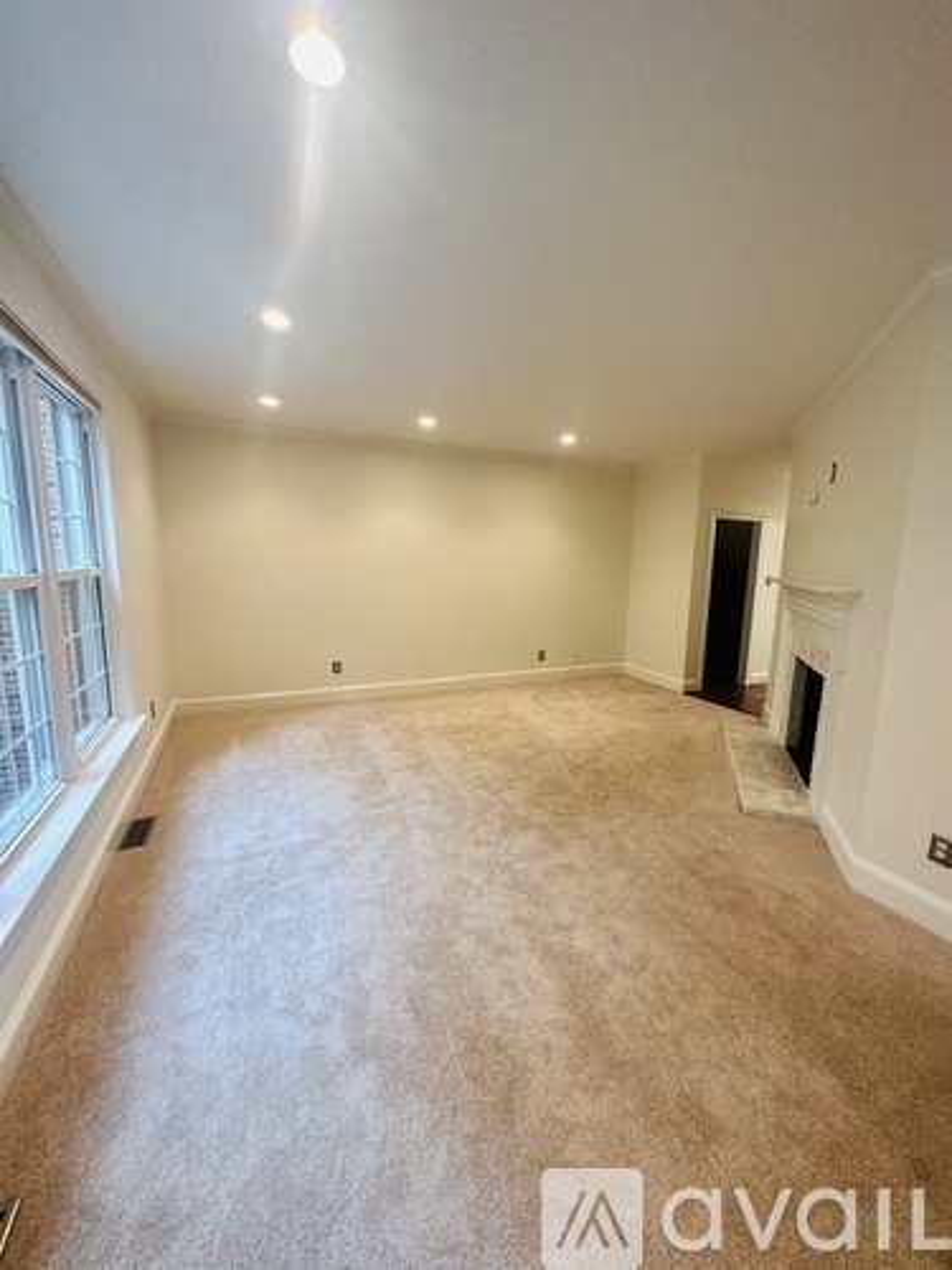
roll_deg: -1.3
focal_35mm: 14
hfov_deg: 85.7
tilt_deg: -9.4
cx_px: 476
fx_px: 513
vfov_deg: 102.1
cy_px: 635
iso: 250
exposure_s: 1/60
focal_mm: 2.22
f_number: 2.2
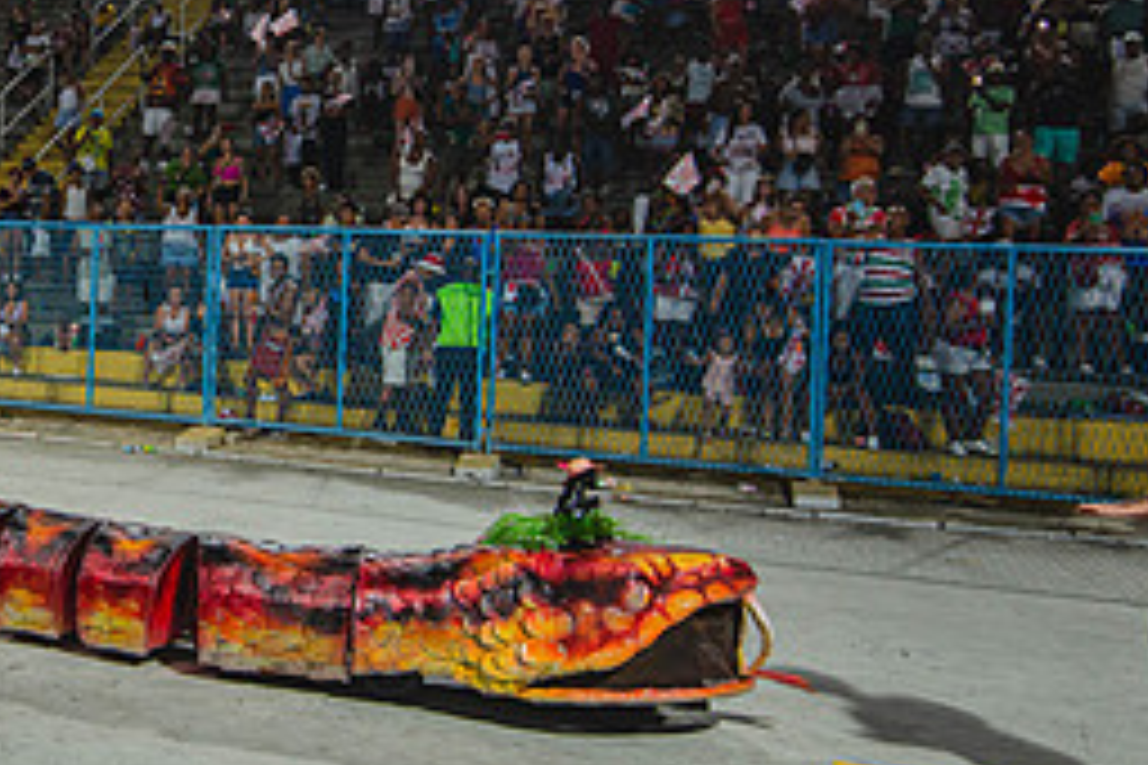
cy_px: 295
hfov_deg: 42.3
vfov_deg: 32.5
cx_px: 54
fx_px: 1307
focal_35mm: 41
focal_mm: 18
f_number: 4
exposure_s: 1/250
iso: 2000
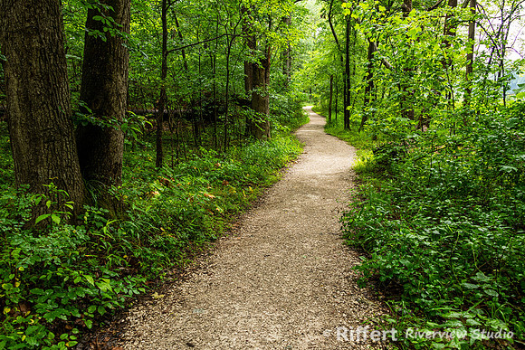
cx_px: 262
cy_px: 175
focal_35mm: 28
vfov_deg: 46.4
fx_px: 408
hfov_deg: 65.5
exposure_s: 1/160
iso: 800
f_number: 8
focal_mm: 28
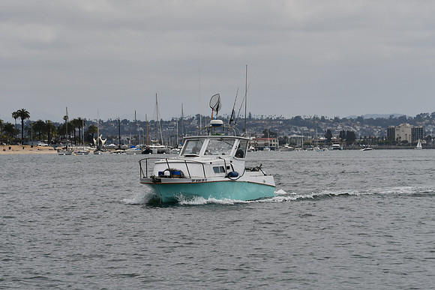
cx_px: 218
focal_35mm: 165
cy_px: 145
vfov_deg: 8.3
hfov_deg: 12.4
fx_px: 1994
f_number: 9
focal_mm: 110
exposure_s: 1/640
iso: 100
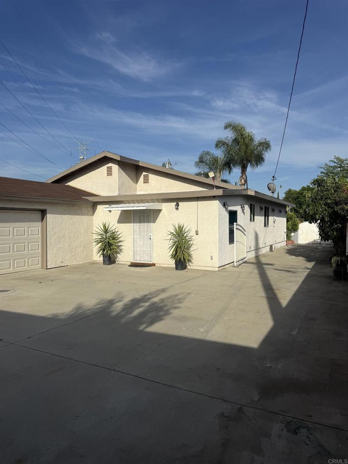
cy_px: 232
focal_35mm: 24
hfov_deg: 56.8
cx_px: 174
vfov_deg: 71.6
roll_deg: -0.1
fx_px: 322
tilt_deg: -0.8
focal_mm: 6.76
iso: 80
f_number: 1.78
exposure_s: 1/9091
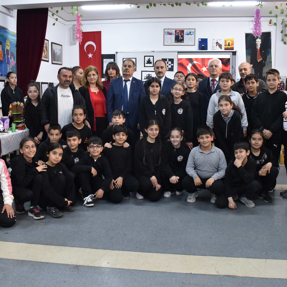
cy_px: 142
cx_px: 145
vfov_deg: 47.2
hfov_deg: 47.2
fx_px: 328
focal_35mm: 35
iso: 1000
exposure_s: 1/30
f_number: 5.6
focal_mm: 18
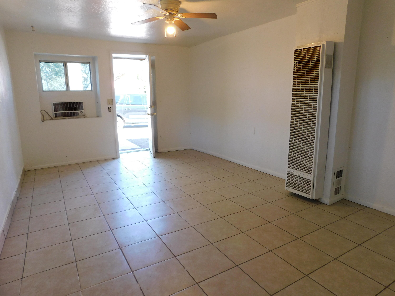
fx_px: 262
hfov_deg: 73.9
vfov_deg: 58.9
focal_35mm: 23
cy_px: 148
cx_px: 198
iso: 125
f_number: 3
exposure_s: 1/40
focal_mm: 4
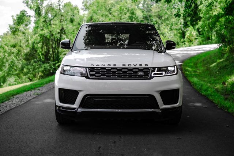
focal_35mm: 54
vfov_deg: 25.0
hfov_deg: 36.8
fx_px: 352
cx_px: 117
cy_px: 78
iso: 500
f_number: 3.5
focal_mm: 52
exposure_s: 1/1600
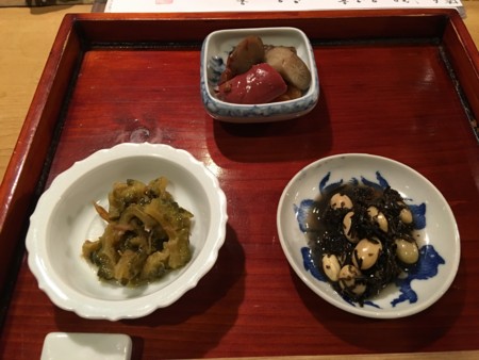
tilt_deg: -56.2
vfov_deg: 48.3
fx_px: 402
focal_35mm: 29
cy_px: 180
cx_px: 240
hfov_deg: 61.6
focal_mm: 4.15
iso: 80
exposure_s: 1/10
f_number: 2.2
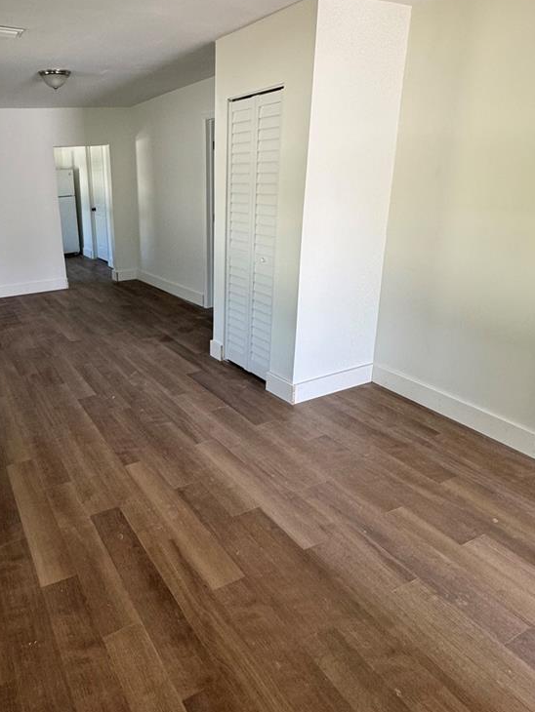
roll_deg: +1.9
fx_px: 474
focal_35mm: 23
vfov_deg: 73.7
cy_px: 321
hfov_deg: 56.0
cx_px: 133
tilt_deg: -17.0
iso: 200
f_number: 2.2
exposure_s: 1/99
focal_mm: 2.22
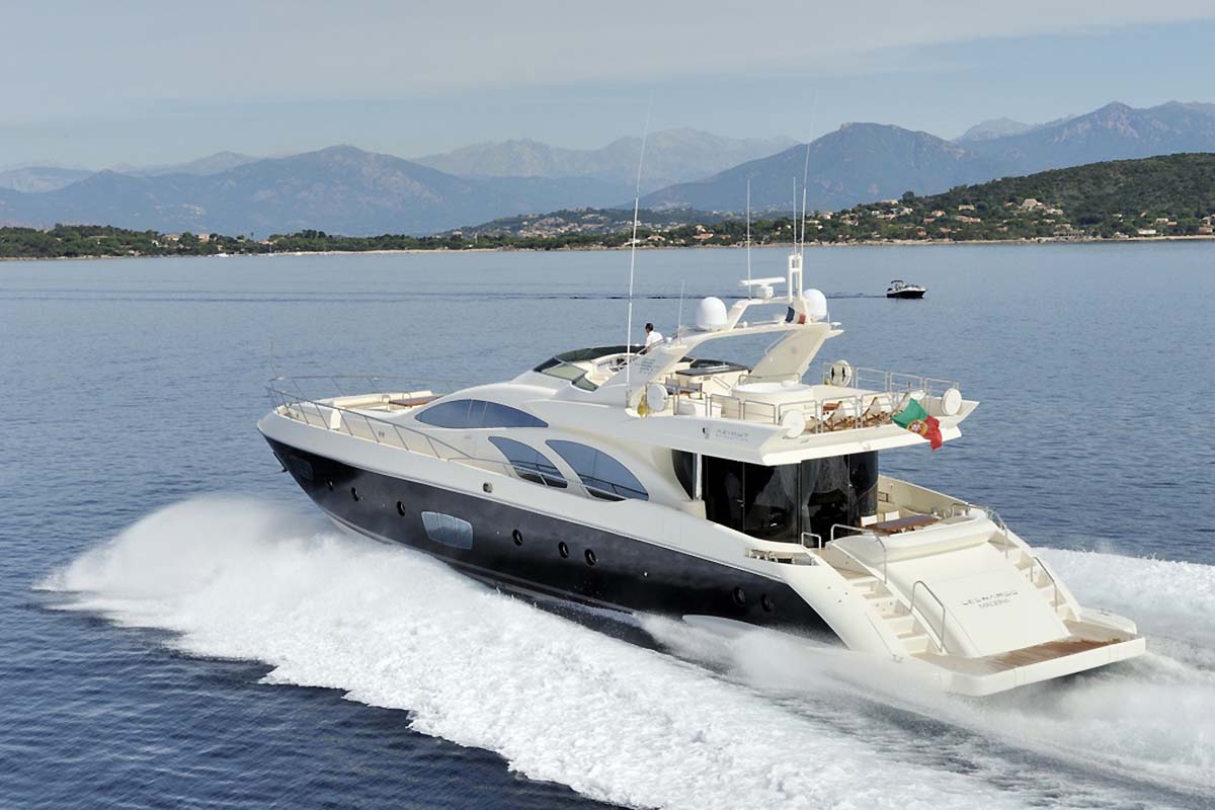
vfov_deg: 19.5
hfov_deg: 28.8
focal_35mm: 70
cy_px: 405
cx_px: 608
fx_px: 2362
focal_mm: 70
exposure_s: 1/350
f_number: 16
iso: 200
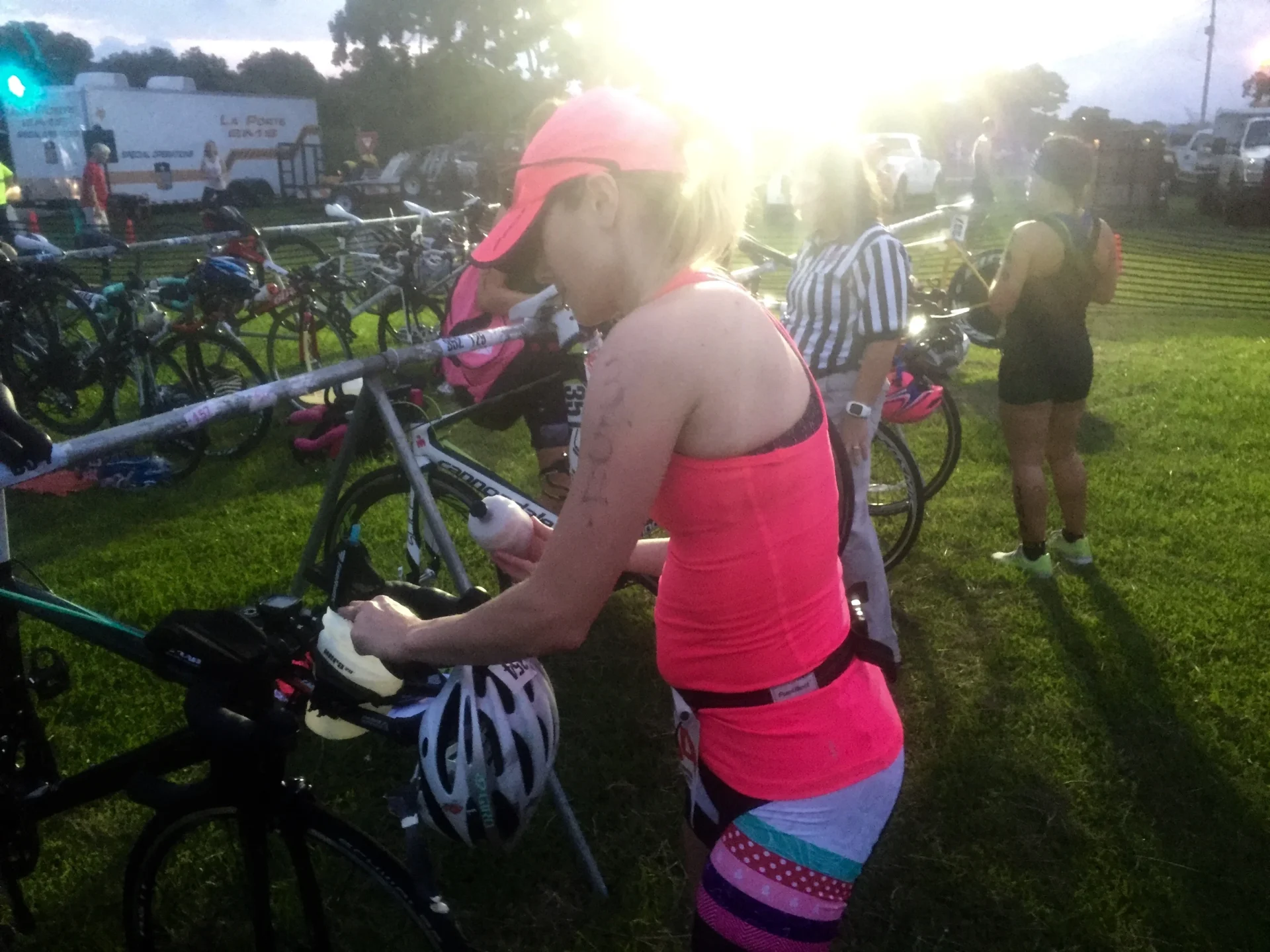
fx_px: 1064
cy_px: 476
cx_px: 635
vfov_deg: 48.2
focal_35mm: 29
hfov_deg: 61.7
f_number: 2.2
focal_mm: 4.15
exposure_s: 1/30
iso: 200
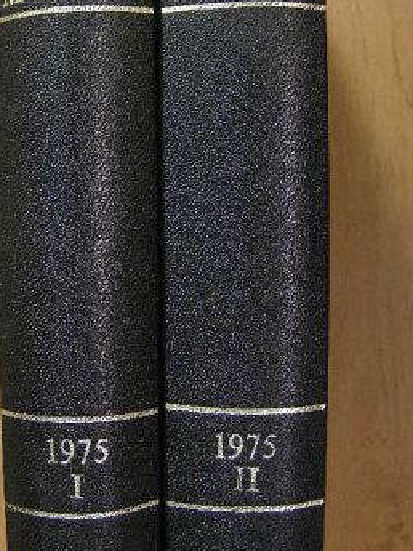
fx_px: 795
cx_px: 149
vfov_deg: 38.1
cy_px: 238
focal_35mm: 50
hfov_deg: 29.0
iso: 177
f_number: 3.5
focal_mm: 6.3
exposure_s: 1/30
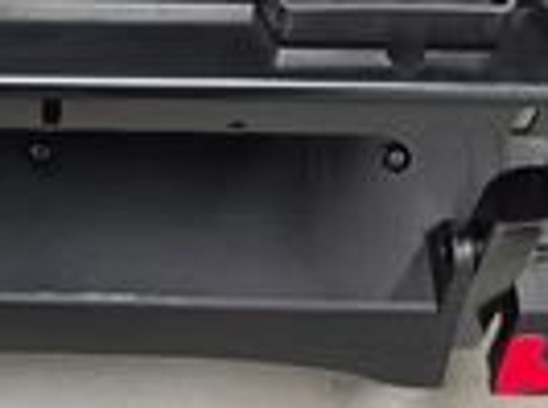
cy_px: -544
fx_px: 1752
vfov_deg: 11.3
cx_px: 29
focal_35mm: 111
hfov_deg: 17.4
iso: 200
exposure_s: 1/120
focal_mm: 6.3
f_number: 1.7
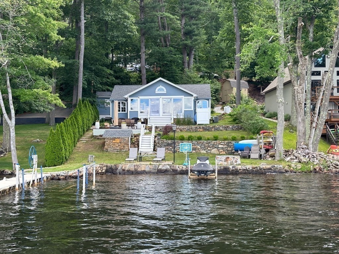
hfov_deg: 39.7
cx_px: 170
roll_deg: +0.8
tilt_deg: +2.4
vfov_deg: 30.3
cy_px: 127
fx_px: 470
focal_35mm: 48
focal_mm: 6.86
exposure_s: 1/384
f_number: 1.78
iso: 64
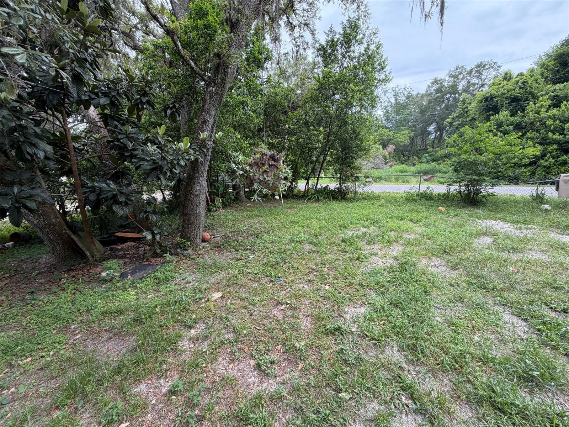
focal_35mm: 14
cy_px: 214
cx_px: 284
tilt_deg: -13.2
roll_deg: +0.1
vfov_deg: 85.7
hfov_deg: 102.1
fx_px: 230
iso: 40
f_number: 2.2
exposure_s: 1/140
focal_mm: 2.22
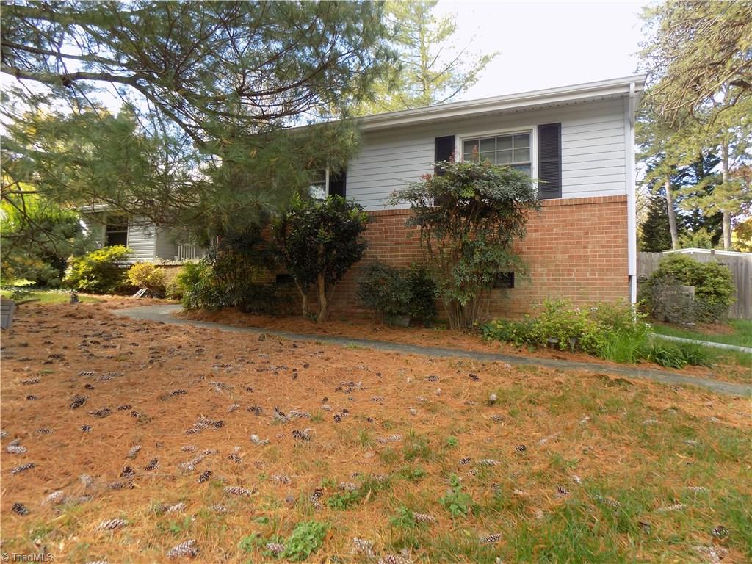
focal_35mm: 23
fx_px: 500
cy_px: 282
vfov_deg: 58.9
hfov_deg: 73.9
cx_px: 376
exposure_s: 1/80
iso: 80
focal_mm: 4
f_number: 3.1
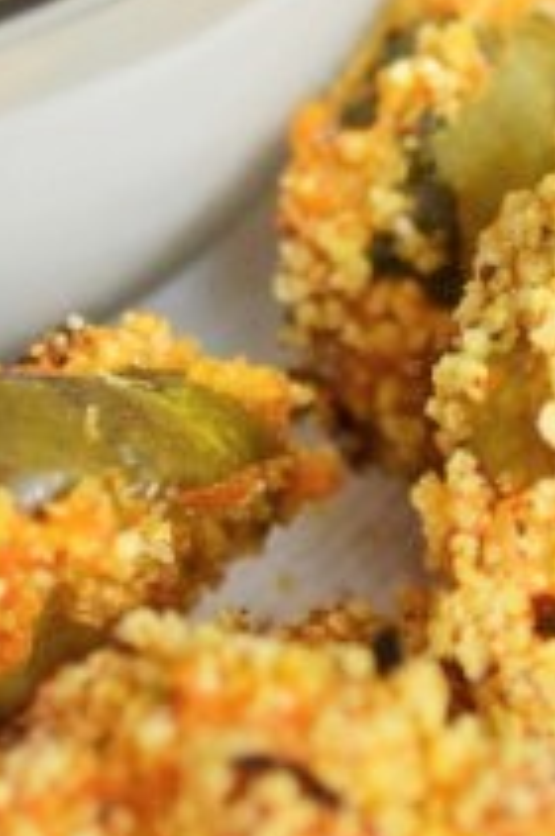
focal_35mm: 160
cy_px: 325
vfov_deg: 12.8
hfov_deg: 8.5
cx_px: 517
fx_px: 3712
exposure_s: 1/100
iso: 400
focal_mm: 22
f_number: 3.8
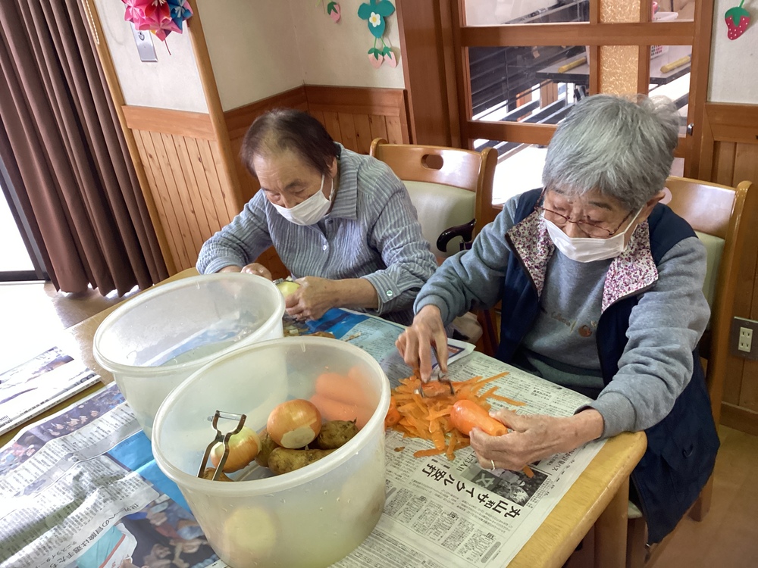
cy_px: 284
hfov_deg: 58.4
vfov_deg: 45.4
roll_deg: +8.3
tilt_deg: -27.3
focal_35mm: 31
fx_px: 679
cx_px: 379
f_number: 2.4
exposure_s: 1/60
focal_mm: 3.3
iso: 400
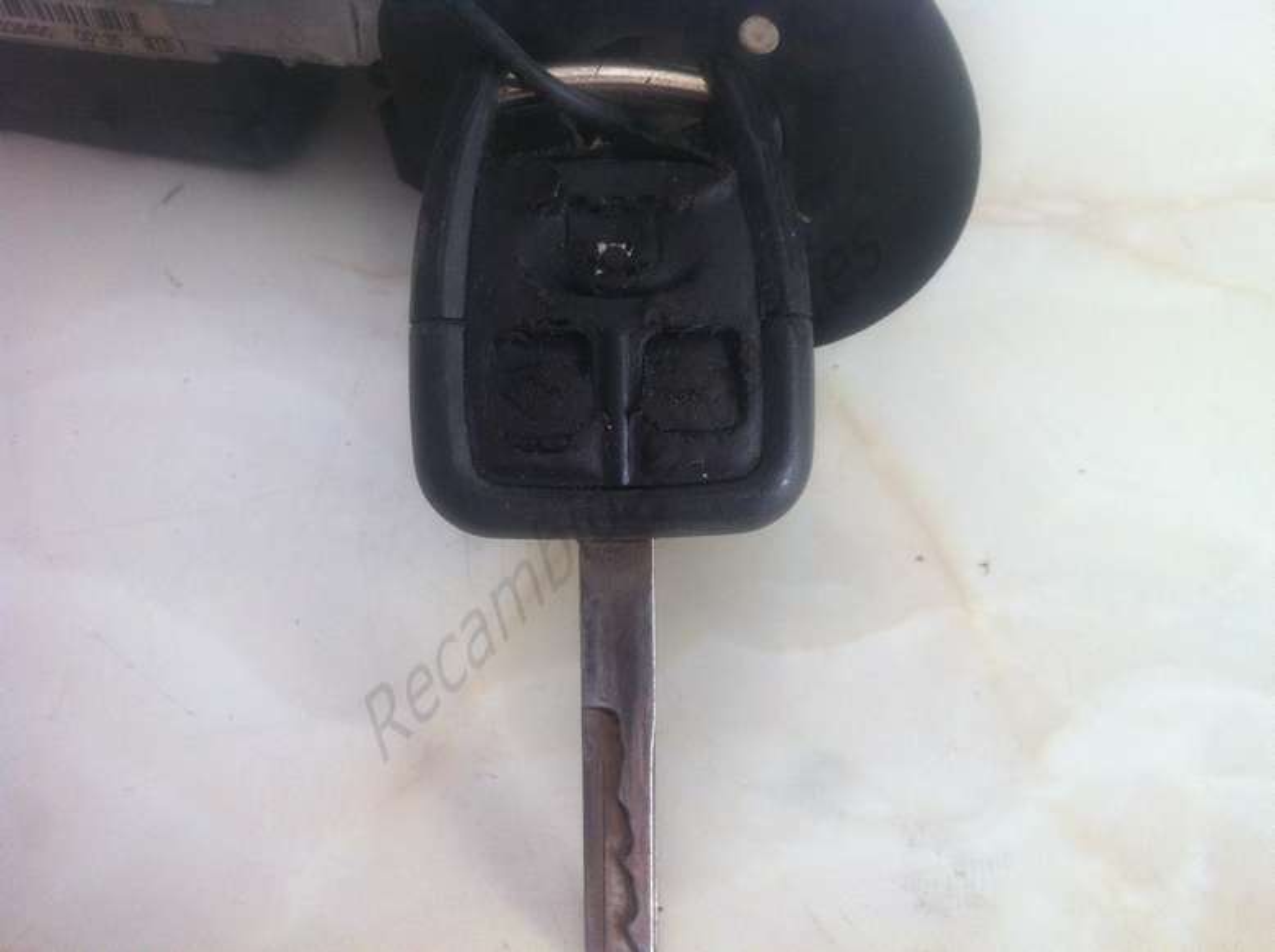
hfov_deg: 52.7
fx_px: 1287
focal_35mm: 35
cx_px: 638
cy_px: 476
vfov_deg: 40.6
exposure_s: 1/50
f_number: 2.8
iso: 100
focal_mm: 3.85
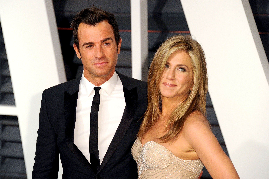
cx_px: 134
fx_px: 1195
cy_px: 90
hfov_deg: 12.8
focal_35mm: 160
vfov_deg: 8.6
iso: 2500
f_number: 6.3
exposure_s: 1/250
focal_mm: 160
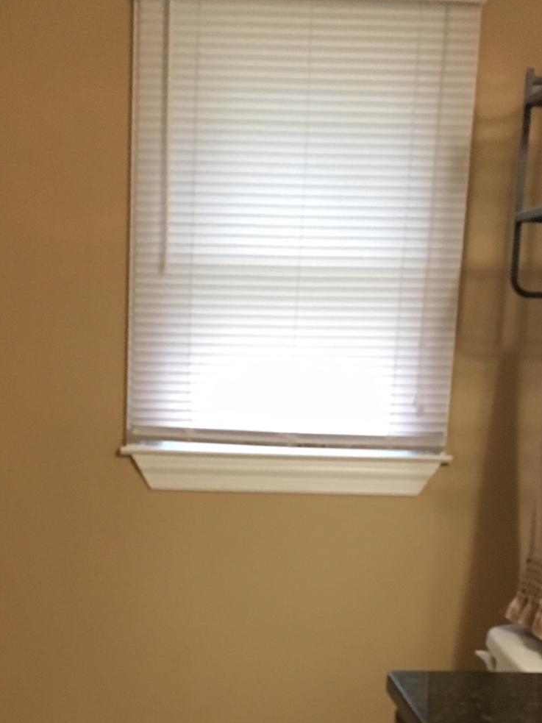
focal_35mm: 59
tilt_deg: -15.2
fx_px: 1232
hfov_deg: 24.7
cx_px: 193
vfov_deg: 31.5
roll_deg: -1.1
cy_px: 613
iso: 200
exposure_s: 1/30
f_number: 2.2
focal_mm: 4.15
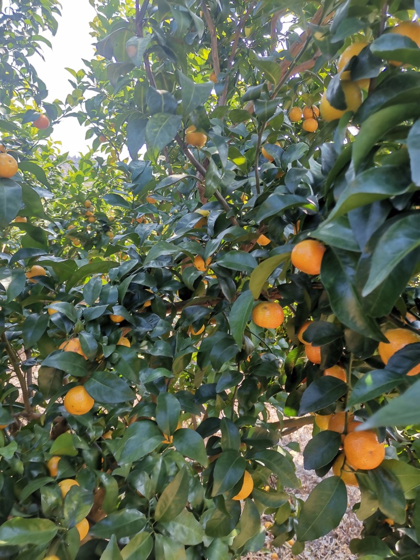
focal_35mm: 26
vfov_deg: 67.3
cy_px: 280
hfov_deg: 53.1
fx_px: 421
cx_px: 210
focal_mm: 5.5
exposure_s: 1/123
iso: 50
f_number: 1.8
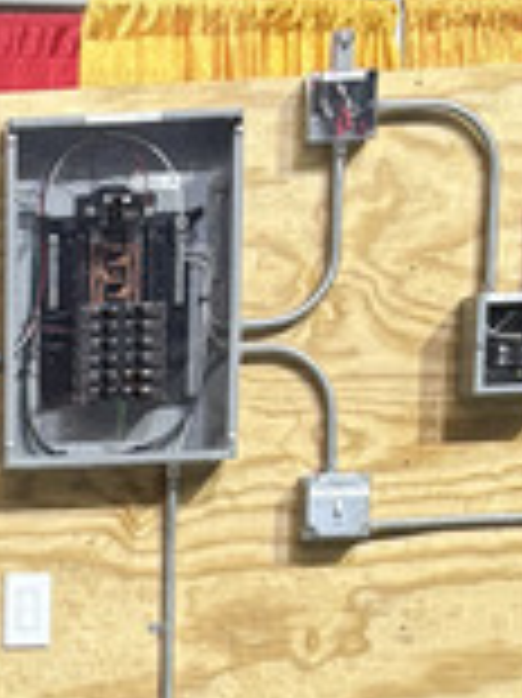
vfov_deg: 13.7
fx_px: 2698
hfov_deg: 10.2
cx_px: -513
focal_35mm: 134
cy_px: 1108
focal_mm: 5.96
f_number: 1.6
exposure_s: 1/60
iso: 200
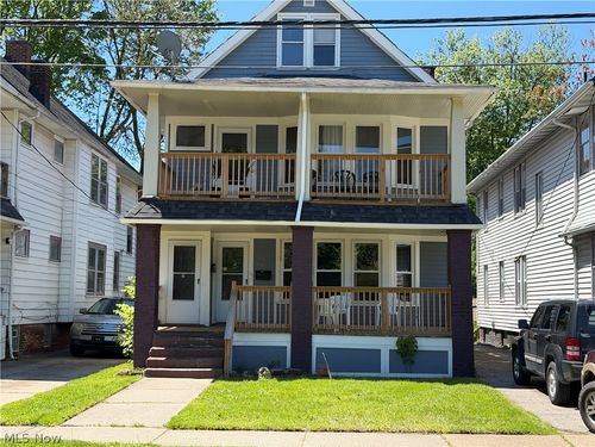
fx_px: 825
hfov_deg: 39.7
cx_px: 298
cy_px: 224
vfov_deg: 30.3
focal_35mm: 48
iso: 64
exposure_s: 1/1795
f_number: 1.78
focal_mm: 6.76
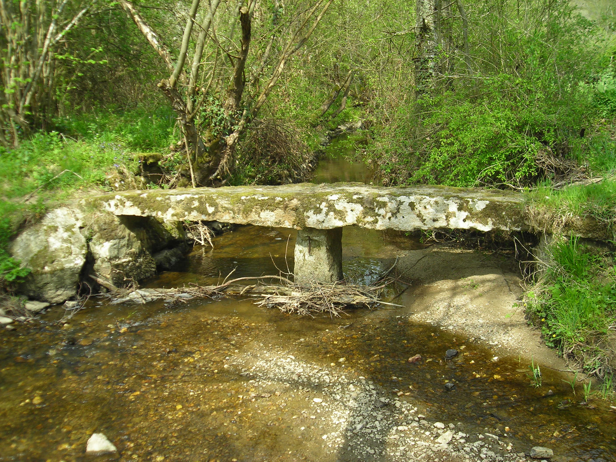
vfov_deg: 37.7
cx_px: 308
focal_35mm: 38
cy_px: 231
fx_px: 676
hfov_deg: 49.0
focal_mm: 6.3
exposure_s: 1/134
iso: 50
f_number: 3.2
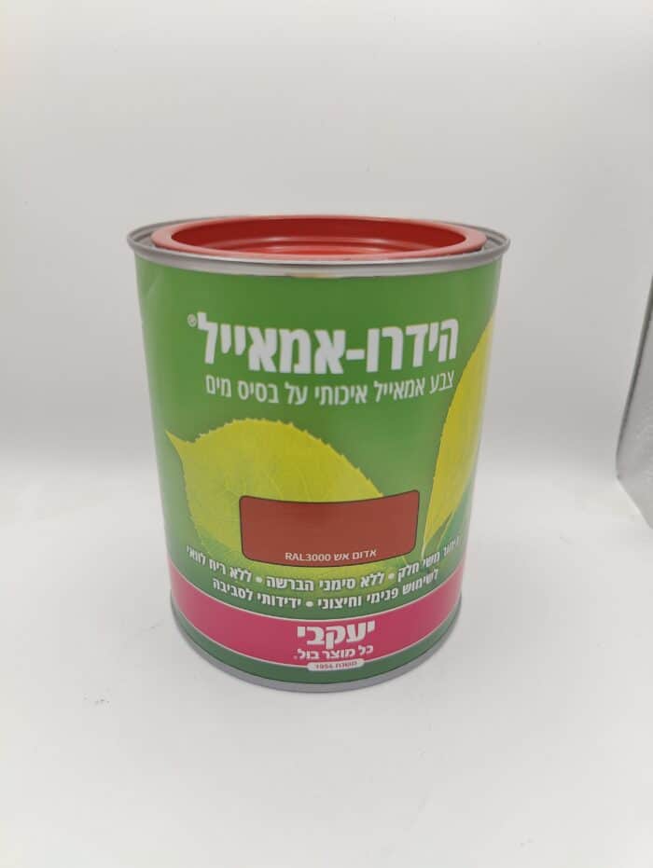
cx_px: 326
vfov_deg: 73.9
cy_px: 434
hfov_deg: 59.0
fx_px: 578
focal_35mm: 23
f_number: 1.8
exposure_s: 1/100
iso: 64
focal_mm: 6.06
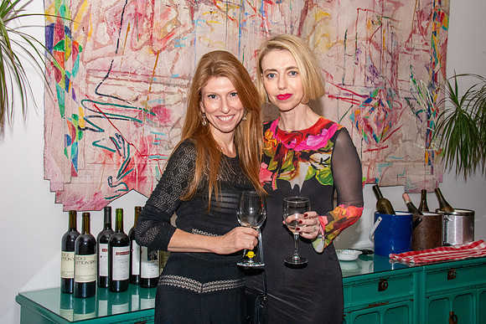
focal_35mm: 51
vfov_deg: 26.5
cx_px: 243
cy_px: 162
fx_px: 689
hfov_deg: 38.9
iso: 5000
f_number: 13
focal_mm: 34
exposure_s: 1/125
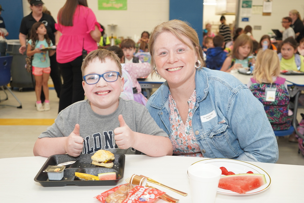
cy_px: 102
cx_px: 152
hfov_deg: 53.1
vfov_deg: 36.9
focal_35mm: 36
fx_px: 304
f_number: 4
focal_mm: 36
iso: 1250
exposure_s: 1/160
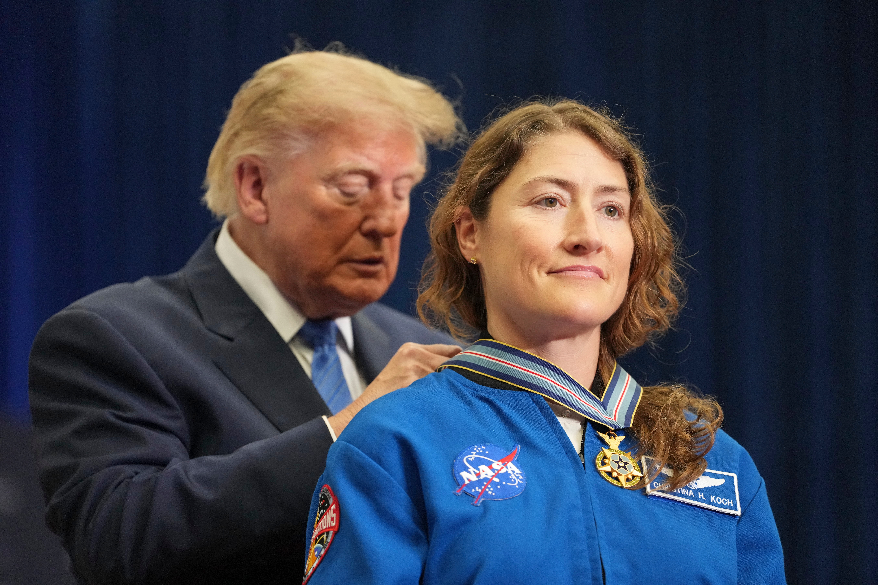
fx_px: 4877
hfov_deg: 10.3
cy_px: 292
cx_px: 439
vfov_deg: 6.9
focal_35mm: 200
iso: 5000
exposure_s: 1/500
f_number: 2.8
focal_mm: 200
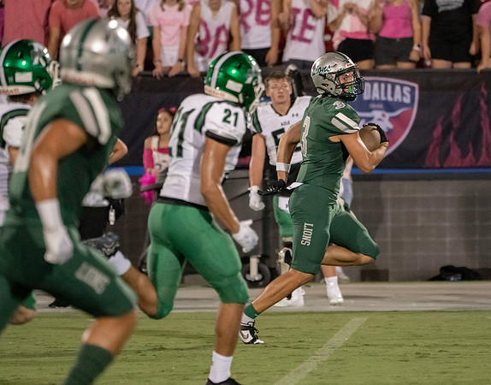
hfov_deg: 3.8
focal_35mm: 519
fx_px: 7481
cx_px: 317
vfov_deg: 2.9
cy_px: 172
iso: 10000
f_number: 5.6
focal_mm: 400
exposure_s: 1/1000
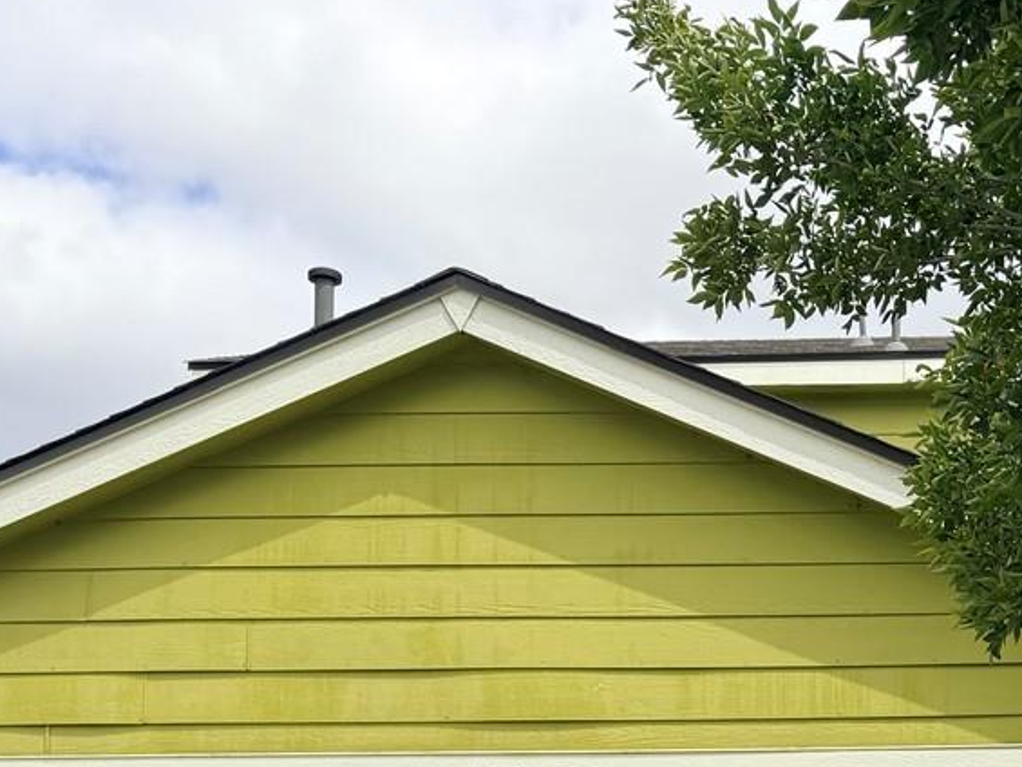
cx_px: 975
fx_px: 2008
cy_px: 946
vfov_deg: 20.1
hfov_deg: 27.2
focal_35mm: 68
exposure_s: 1/4167
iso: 80
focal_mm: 6.76
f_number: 1.78
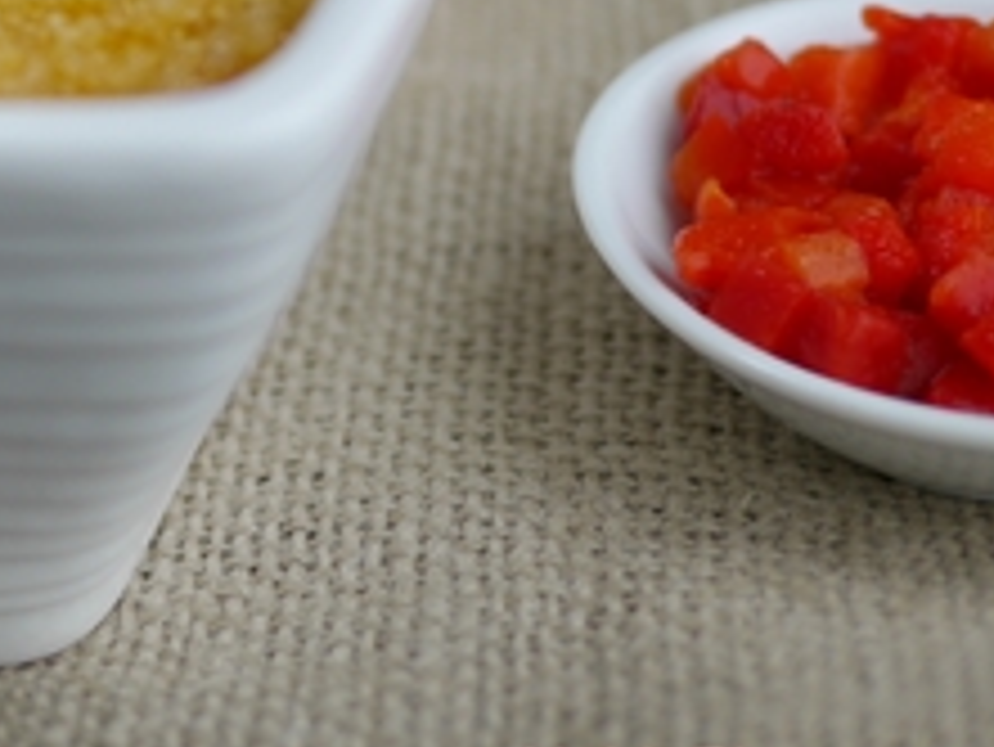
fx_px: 3735
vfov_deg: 11.2
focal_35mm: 130
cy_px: -119
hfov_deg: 14.5
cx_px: -290
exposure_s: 1/250
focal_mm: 25
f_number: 2.2
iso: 100
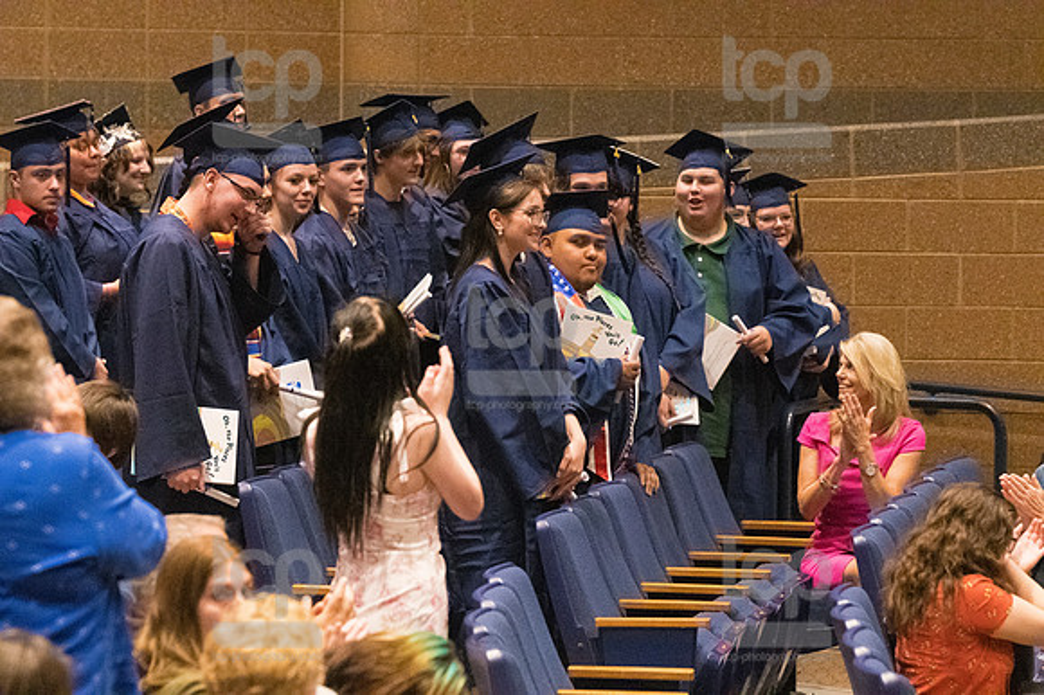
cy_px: 348
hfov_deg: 10.2
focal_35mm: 202
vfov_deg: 6.8
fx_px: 5854
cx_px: 522
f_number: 4.5
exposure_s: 1/250
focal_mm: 135
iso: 8000
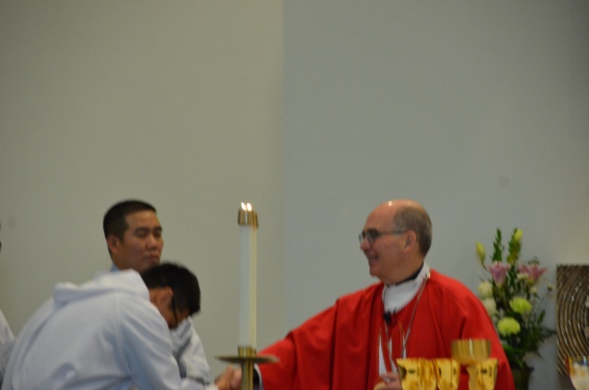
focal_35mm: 255
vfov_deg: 5.4
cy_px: 195
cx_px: 294
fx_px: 4164
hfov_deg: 8.1
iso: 1600
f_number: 5.6
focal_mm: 170
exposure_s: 1/80
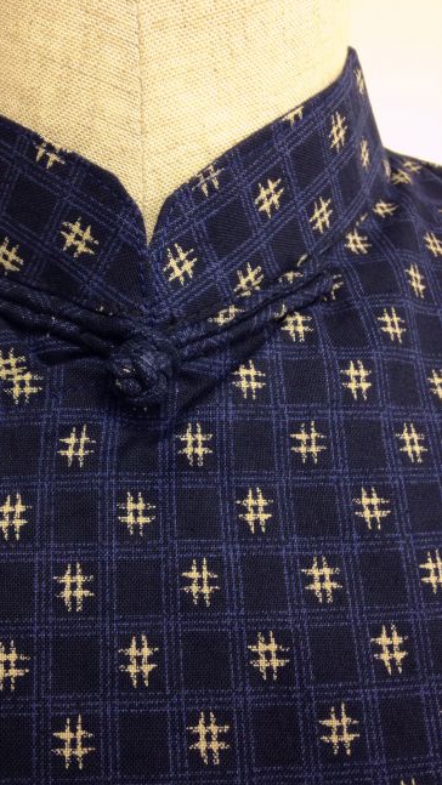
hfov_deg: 31.7
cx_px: 140
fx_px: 771
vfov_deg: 54.0
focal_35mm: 37
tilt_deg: -11.8
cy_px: 394
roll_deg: +0.7
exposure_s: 1/20
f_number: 2.4
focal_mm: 4.12
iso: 125
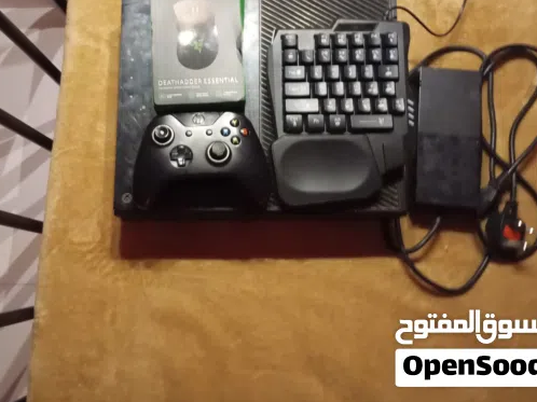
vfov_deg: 39.4
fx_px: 558
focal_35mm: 36
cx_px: 233
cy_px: 154
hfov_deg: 51.2
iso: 6222
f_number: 1.8
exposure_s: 1/16.7
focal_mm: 4.27
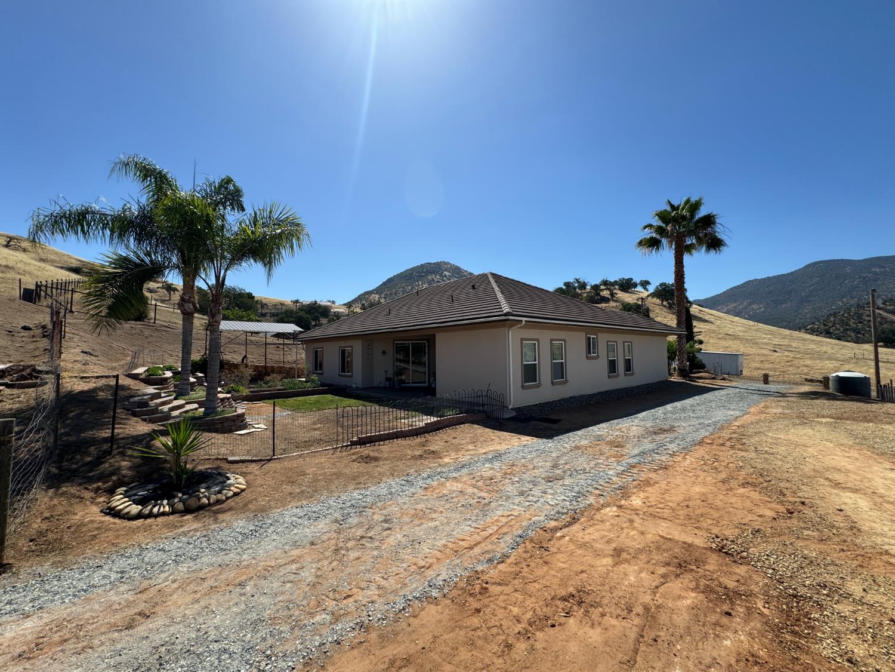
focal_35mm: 14
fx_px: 362
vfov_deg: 85.7
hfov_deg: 102.1
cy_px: 336
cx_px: 448
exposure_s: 1/2415
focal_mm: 2.22
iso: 50
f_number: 2.2
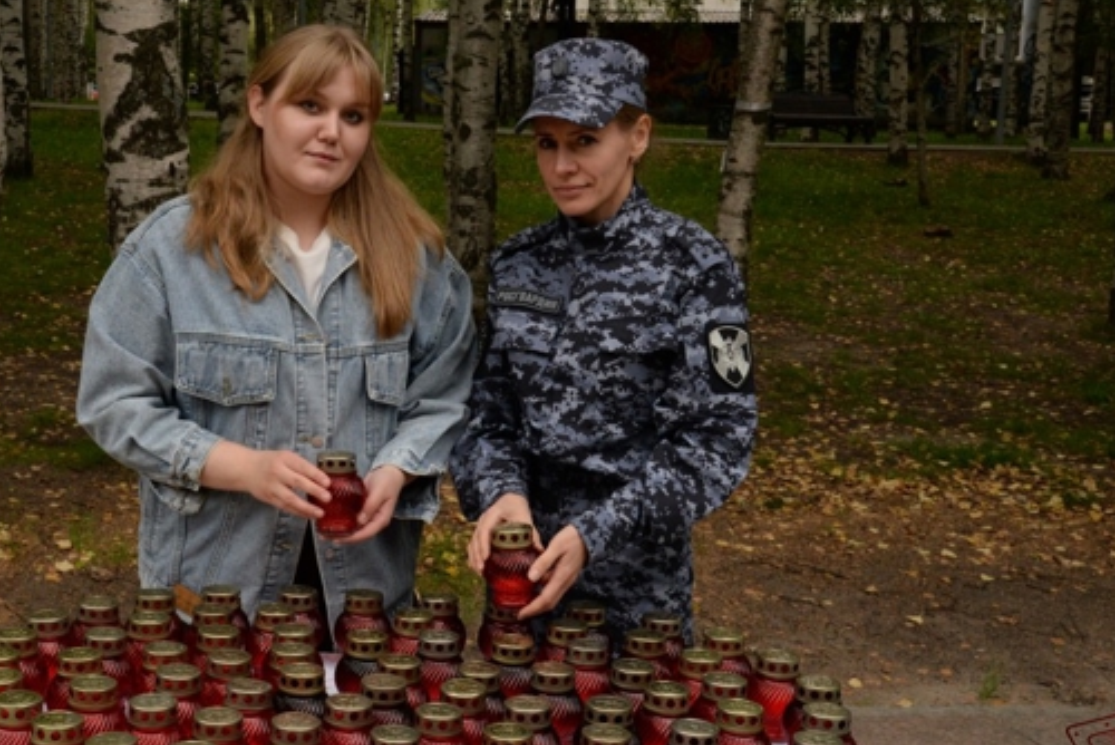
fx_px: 1580
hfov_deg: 38.6
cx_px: 423
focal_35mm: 51
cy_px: 370
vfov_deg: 26.5
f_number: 13
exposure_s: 1/250
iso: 2000
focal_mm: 34
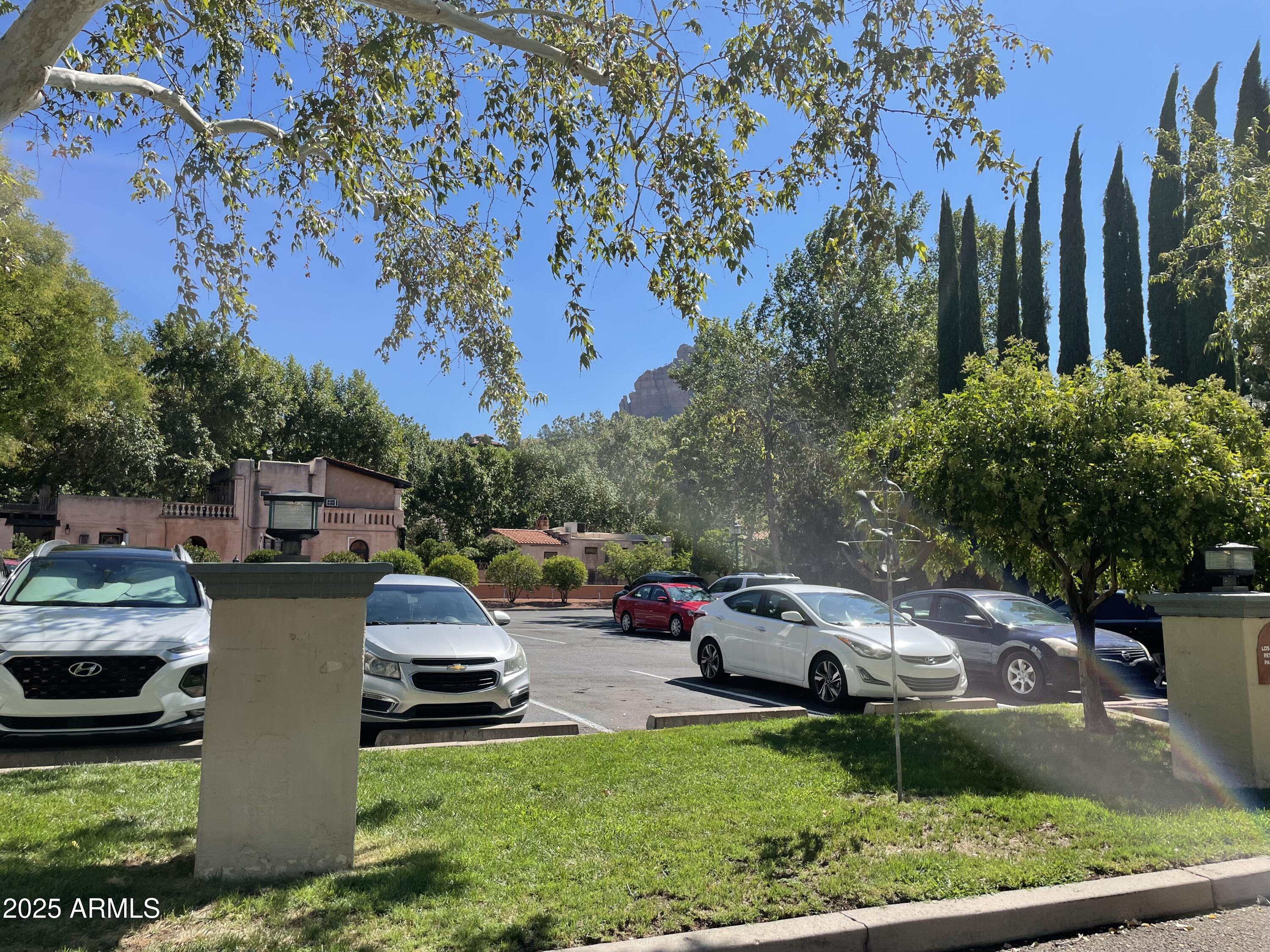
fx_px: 954
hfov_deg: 67.3
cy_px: 476
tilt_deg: +6.7
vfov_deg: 53.1
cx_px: 635
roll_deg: +0.1
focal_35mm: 26
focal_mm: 4.2
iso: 32
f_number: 1.6
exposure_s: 1/3040
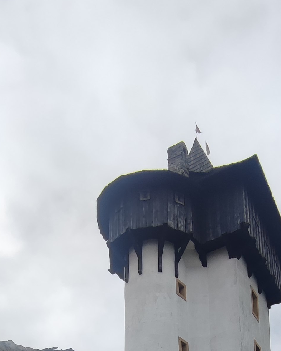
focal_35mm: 43
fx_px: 447
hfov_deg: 34.9
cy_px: 465
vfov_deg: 31.9
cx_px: 143
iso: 50
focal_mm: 1.65
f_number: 2.2
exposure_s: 1/899
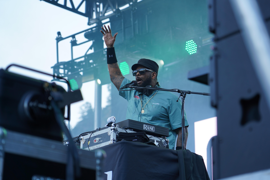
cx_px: 135
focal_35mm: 105
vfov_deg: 13.0
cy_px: 90
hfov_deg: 19.5
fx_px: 787
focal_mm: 105
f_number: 4
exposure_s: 1/125
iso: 160
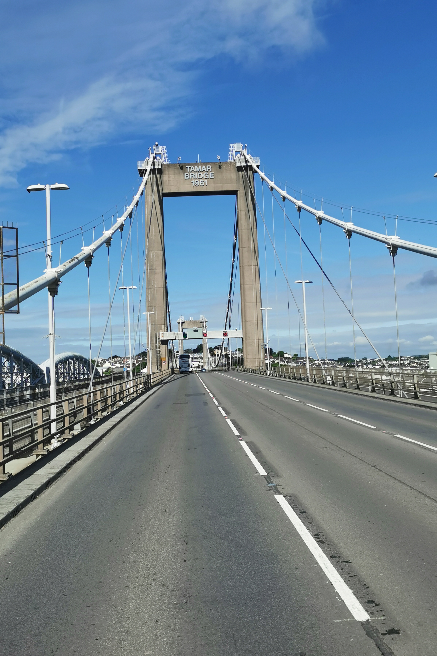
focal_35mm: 38
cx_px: 191
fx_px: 692
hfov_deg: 35.0
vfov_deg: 50.7
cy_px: 325
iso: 50
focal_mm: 5.56
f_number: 1.6
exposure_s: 1/5051
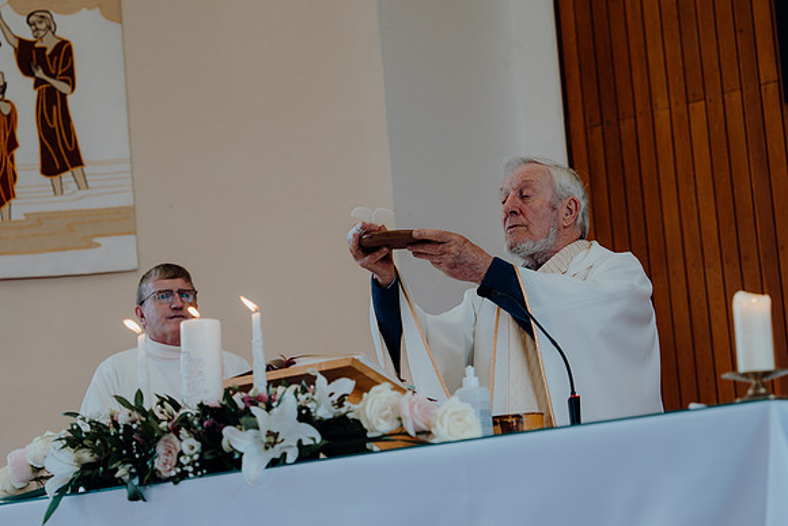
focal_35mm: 90
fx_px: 1970
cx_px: 394
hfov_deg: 22.6
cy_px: 263
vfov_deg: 15.2
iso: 320
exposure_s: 1/200
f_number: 2.8
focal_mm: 60
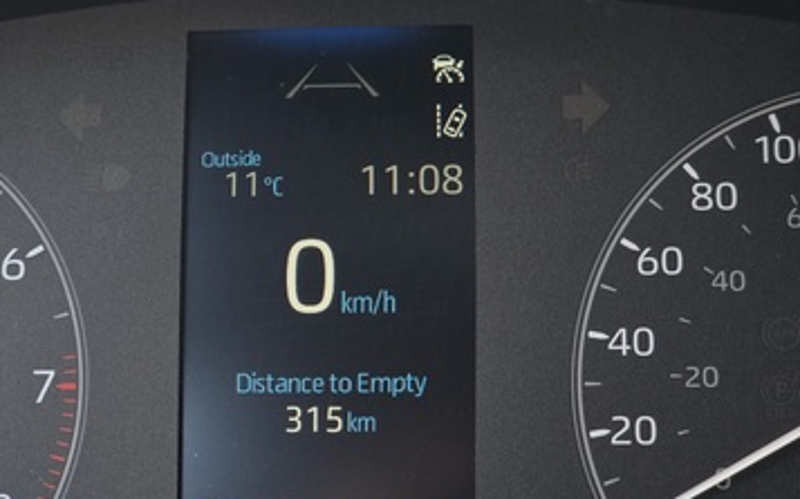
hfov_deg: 24.1
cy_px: 272
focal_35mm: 86
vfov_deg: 15.2
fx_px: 1875
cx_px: 332
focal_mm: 7
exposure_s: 1/120
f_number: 2.4
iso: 160
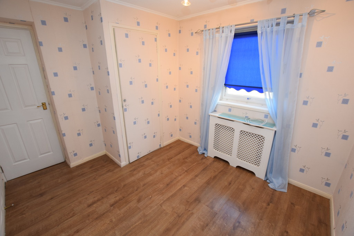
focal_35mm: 15
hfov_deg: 100.4
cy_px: 118
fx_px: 148
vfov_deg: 77.3
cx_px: 177
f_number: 5
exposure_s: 1/100
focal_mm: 10
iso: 800
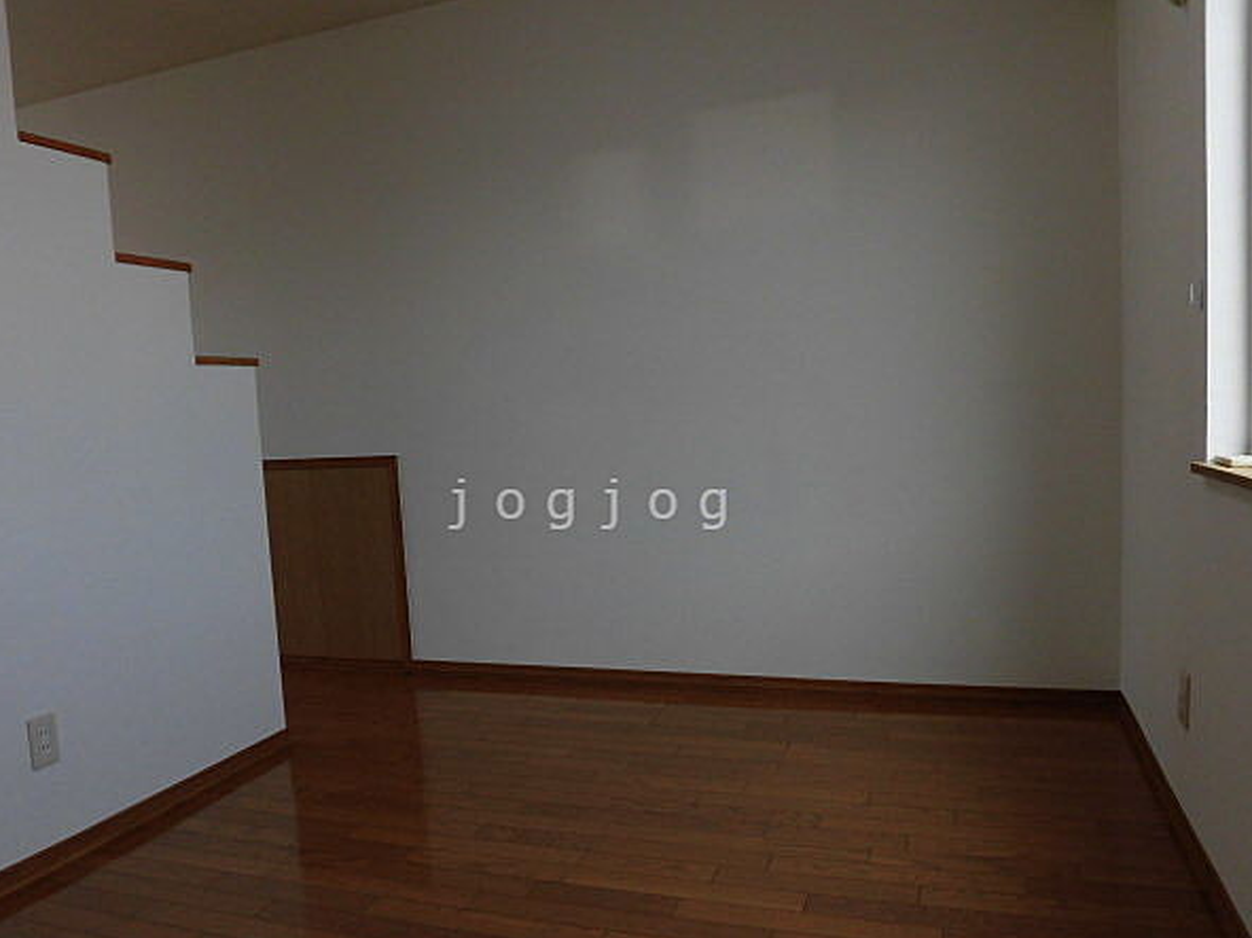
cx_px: 593
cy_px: 504
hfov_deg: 67.3
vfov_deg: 53.0
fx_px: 940
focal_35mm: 26
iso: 100
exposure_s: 1/160
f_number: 3.1
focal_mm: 4.3
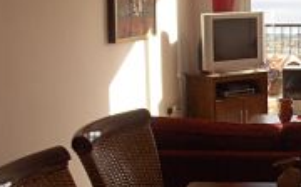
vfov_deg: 19.6
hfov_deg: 28.9
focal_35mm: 66
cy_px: 79
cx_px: 309
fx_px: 541
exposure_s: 1/259
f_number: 2.8
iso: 100
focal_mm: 5.8
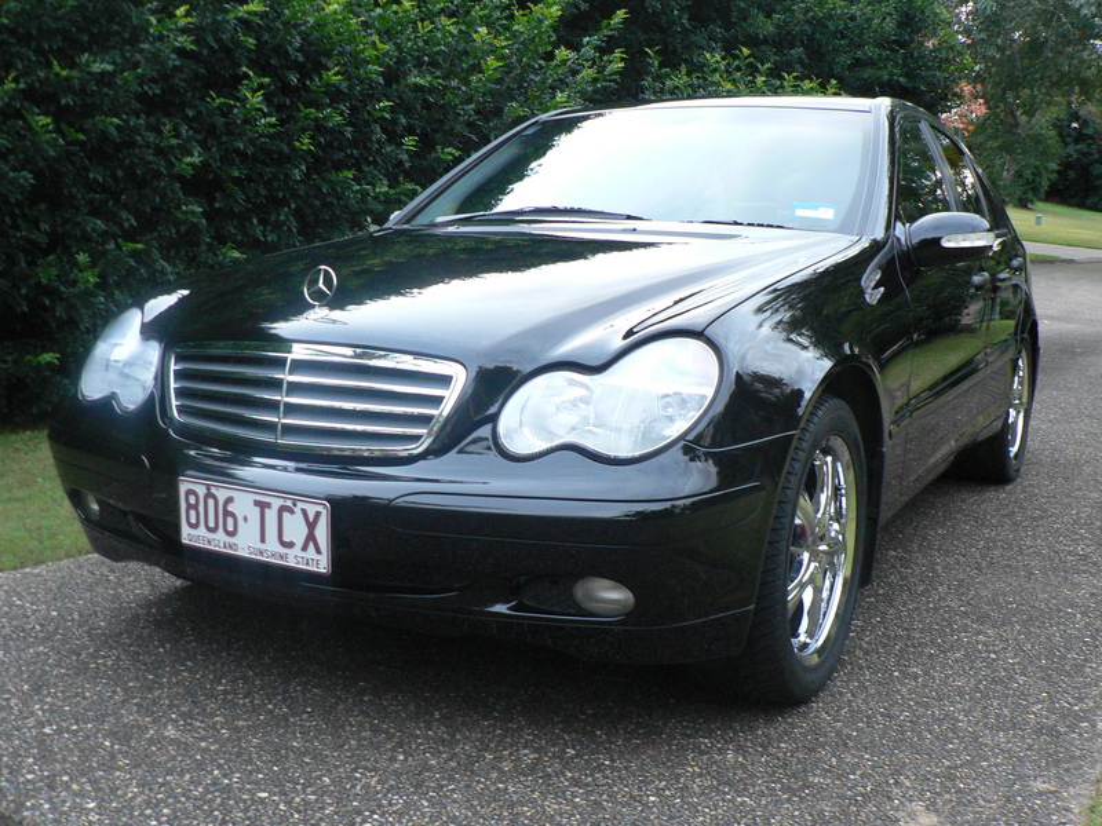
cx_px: 551
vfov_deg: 37.7
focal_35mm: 38
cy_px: 413
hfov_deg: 49.0
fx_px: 1210
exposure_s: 1/13
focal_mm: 6.4
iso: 200
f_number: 2.8
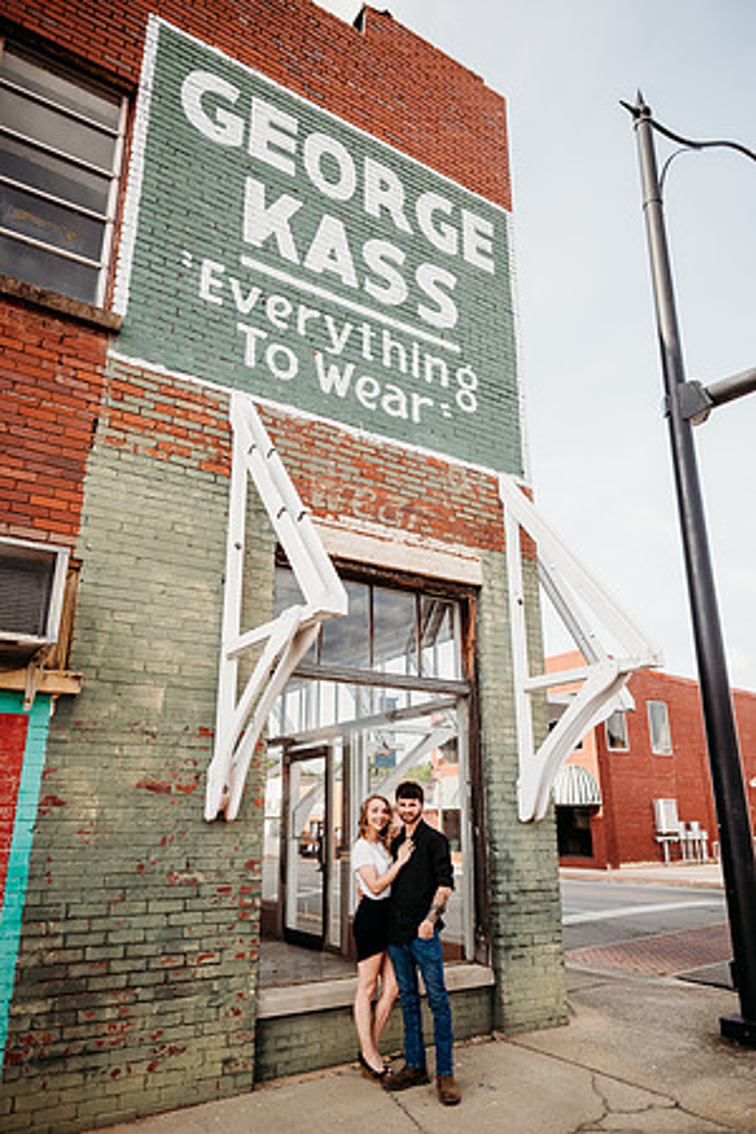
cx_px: 378
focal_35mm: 24
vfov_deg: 73.7
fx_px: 756
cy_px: 567
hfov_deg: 53.1
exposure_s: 1/800
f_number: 2.8
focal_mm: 24
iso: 100
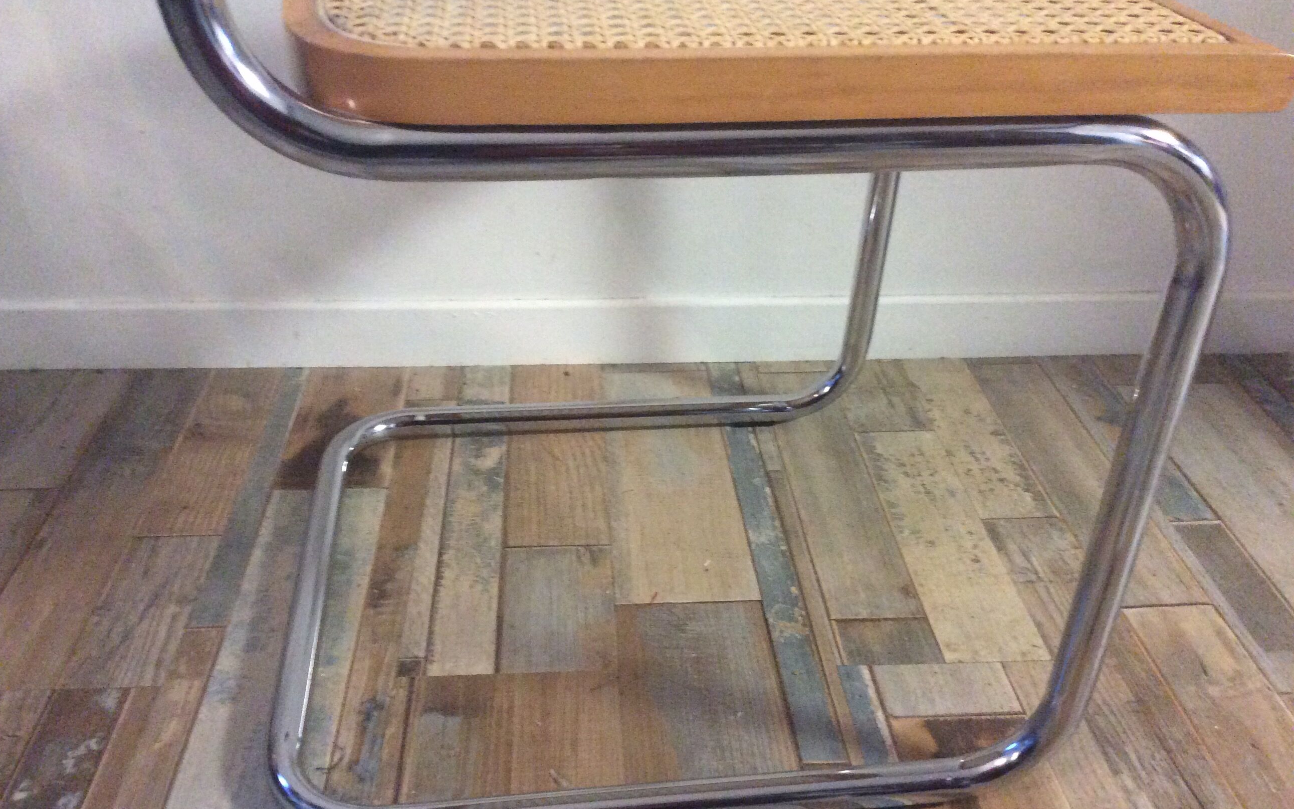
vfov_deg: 37.3
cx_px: 645
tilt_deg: -33.1
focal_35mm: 34
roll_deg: -1.0
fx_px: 1199
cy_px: 440
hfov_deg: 56.7
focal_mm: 3.3
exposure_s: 1/17
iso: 320
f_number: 2.4
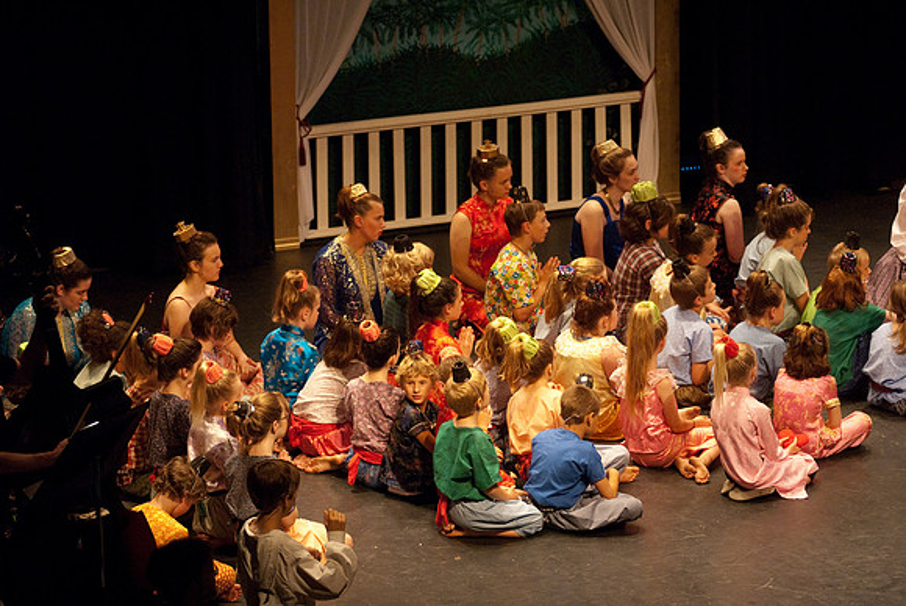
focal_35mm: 165
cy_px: 303
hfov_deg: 12.4
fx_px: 4157
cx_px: 453
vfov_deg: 8.3
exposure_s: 1/160
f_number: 2.8
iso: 1000
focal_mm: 110
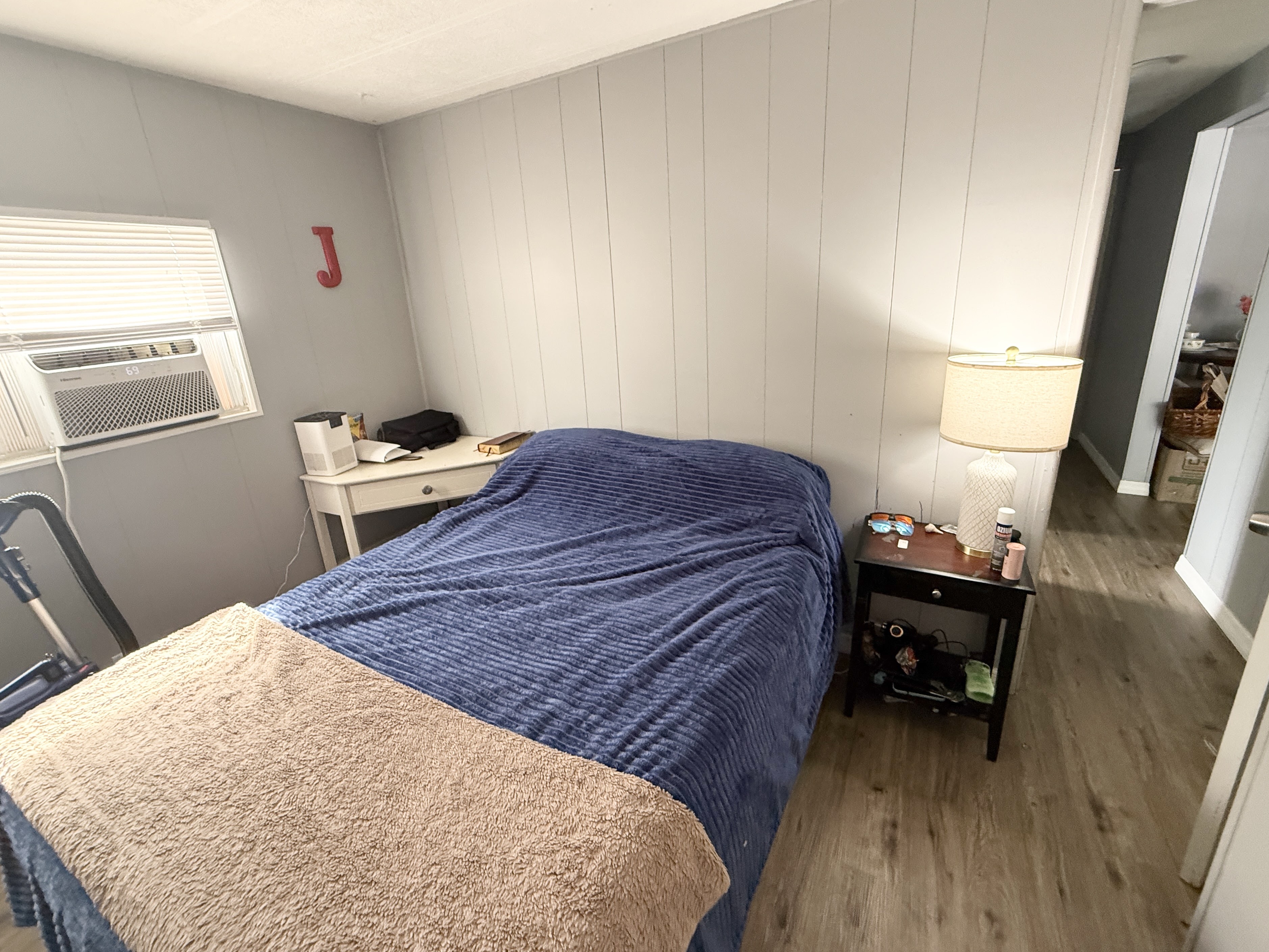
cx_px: 626
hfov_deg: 98.2
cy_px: 453
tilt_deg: -16.1
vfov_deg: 81.7
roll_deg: +3.9
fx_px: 550
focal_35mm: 15
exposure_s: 1/60
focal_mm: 2.22
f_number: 2.2
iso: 400
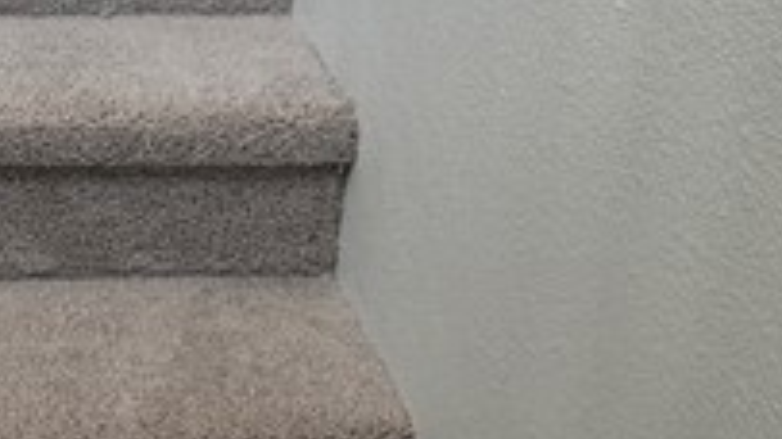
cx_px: -112
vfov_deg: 15.1
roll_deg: -0.2
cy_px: -104
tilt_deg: -16.8
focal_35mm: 77
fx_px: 1596
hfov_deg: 25.2
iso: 125
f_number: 2.2
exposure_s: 1/120
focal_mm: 2.22
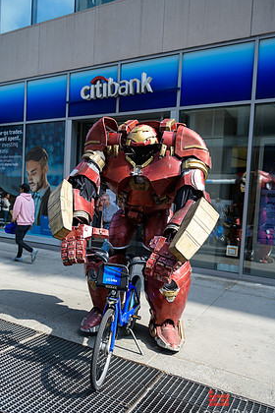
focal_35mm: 30
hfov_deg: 43.6
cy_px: 219
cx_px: 131
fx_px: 344
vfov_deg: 61.9
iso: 200
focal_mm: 28
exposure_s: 1/1250
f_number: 3.2
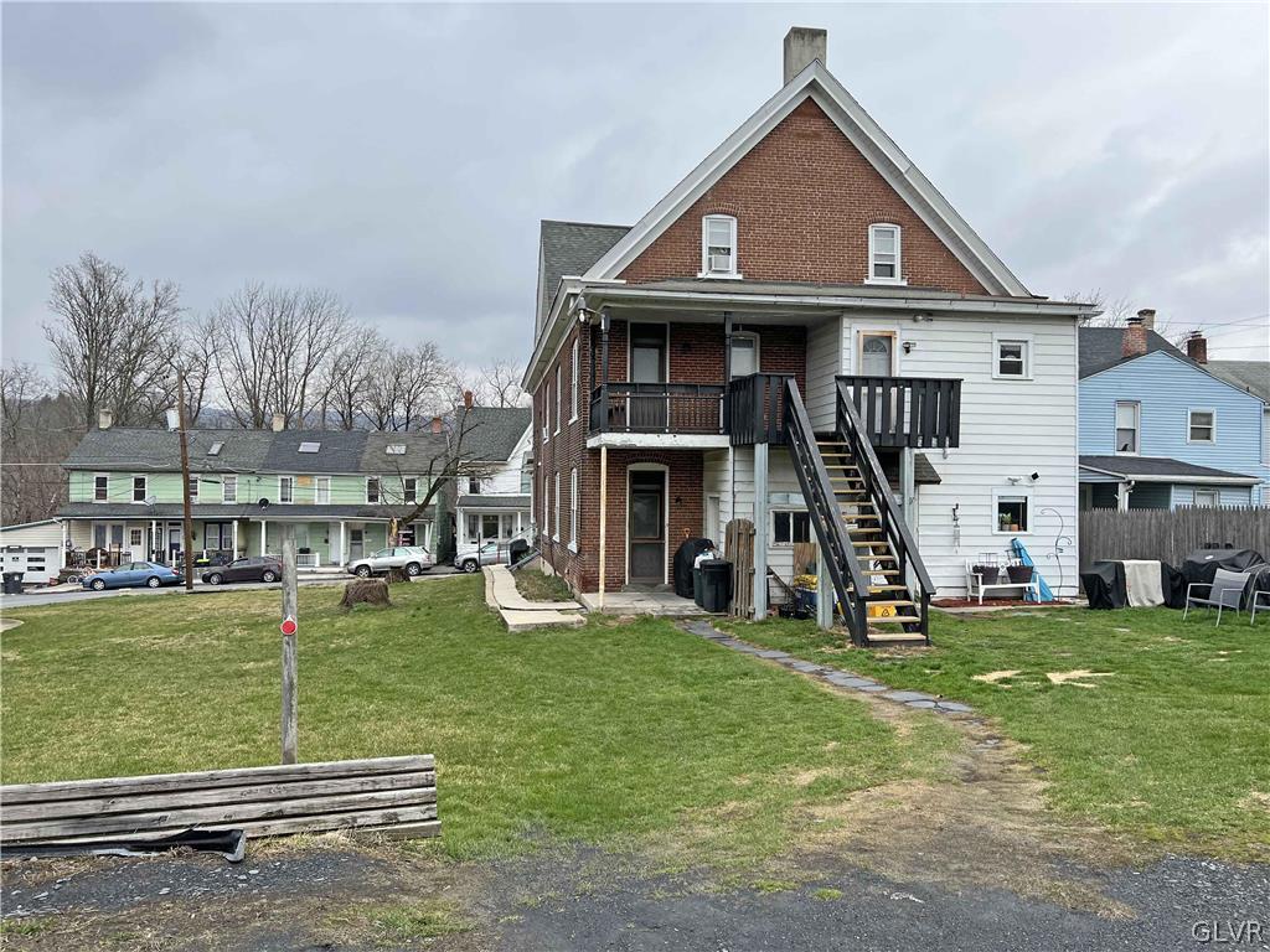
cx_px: 635
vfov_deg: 53.1
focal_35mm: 26
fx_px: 954
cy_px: 476
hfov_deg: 67.3
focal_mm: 5.7
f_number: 1.5
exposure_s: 1/2457
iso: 50
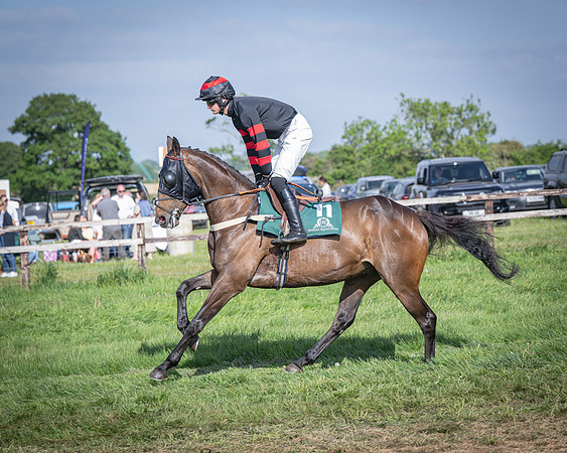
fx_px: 2046
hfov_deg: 15.8
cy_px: 271
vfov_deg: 12.6
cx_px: 349
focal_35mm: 122
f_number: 3.5
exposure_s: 1/1600
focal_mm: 89
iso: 200
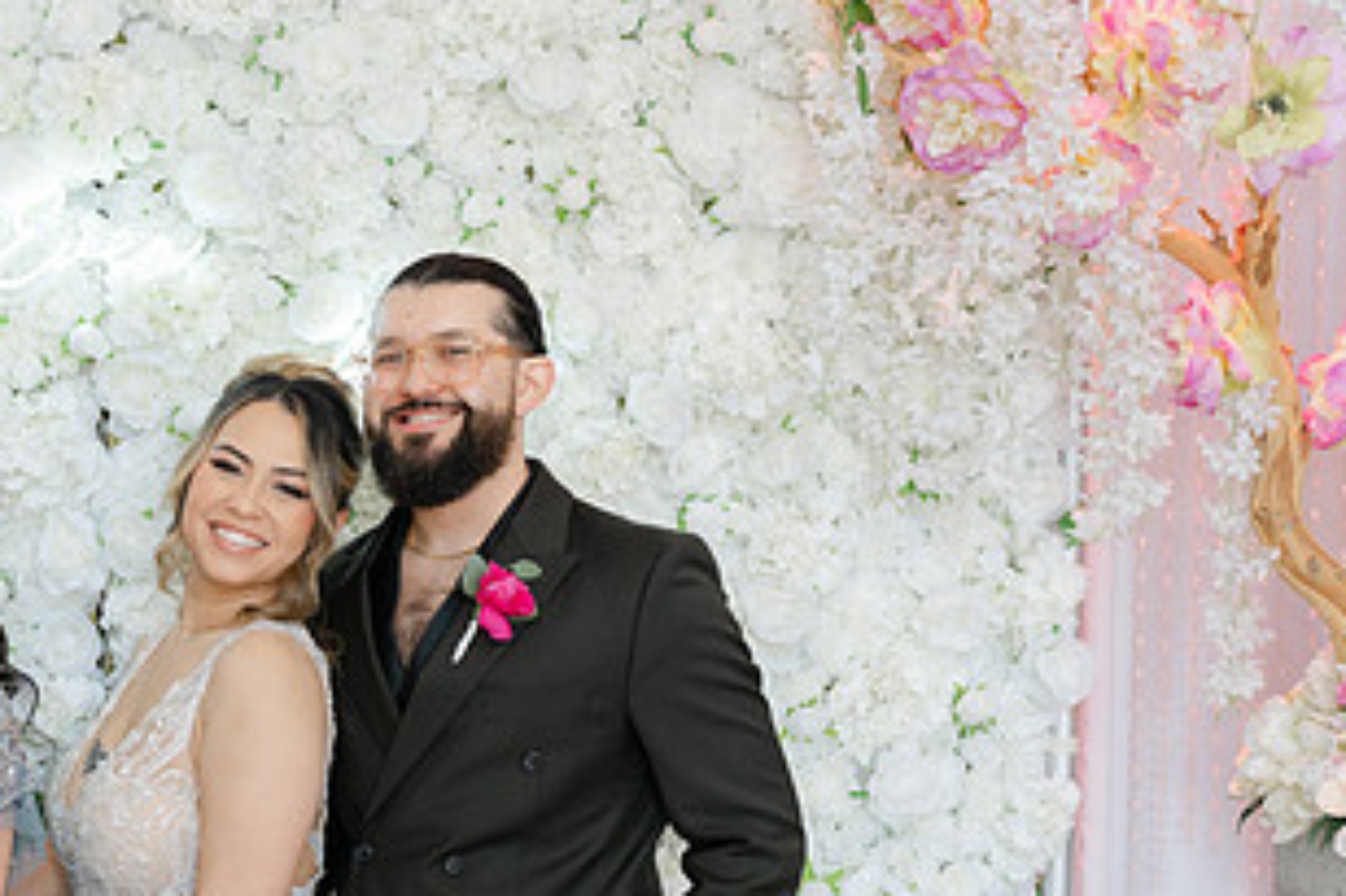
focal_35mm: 66
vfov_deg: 20.4
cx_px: 122
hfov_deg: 29.2
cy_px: 667
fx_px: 2466
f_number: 4
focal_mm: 35
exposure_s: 1/160
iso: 400
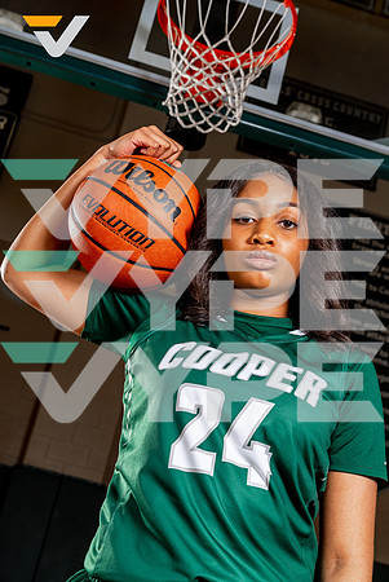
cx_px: 194
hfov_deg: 25.6
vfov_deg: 37.5
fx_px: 857
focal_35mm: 53
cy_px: 291
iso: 125
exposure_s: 1/125
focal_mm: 53
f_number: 8
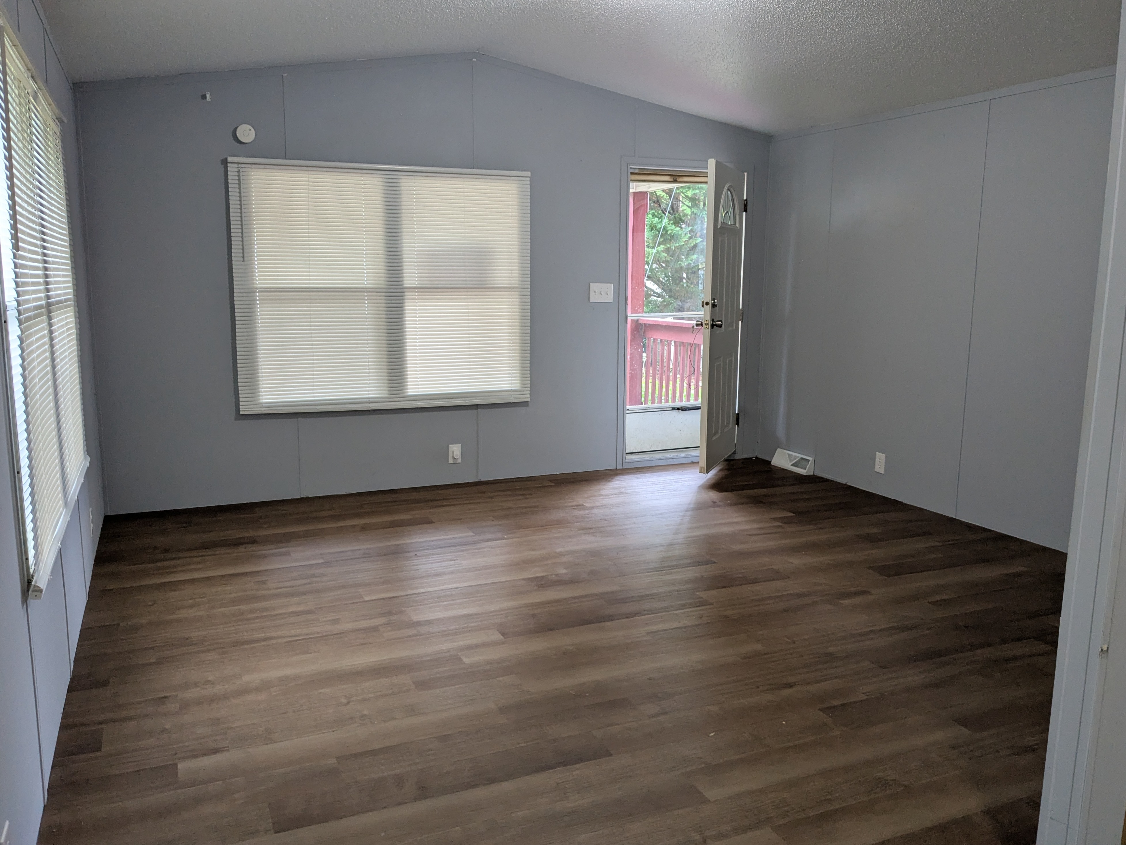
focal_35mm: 27
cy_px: 422
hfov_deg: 65.3
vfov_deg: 51.4
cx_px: 563
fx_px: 878
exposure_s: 1/120
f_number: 1.73
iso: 221
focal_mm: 4.38
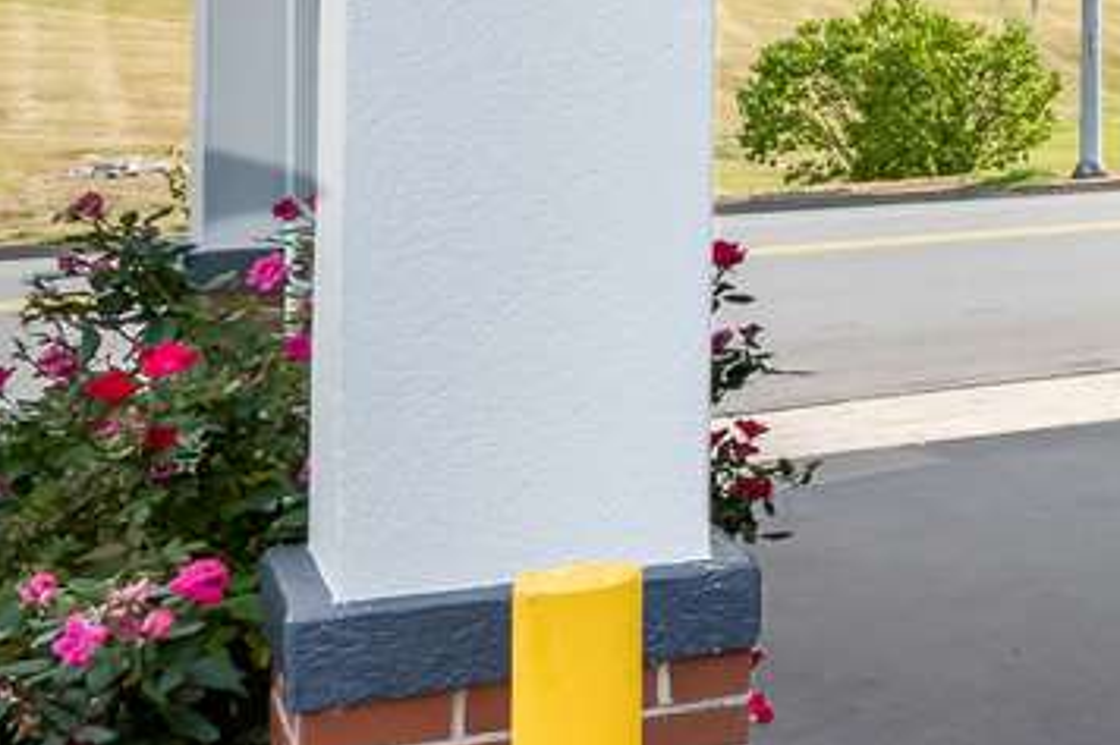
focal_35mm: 59
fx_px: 1835
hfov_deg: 19.4
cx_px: 2227
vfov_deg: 22.7
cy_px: 182
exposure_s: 1/20
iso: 400
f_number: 11
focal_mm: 14
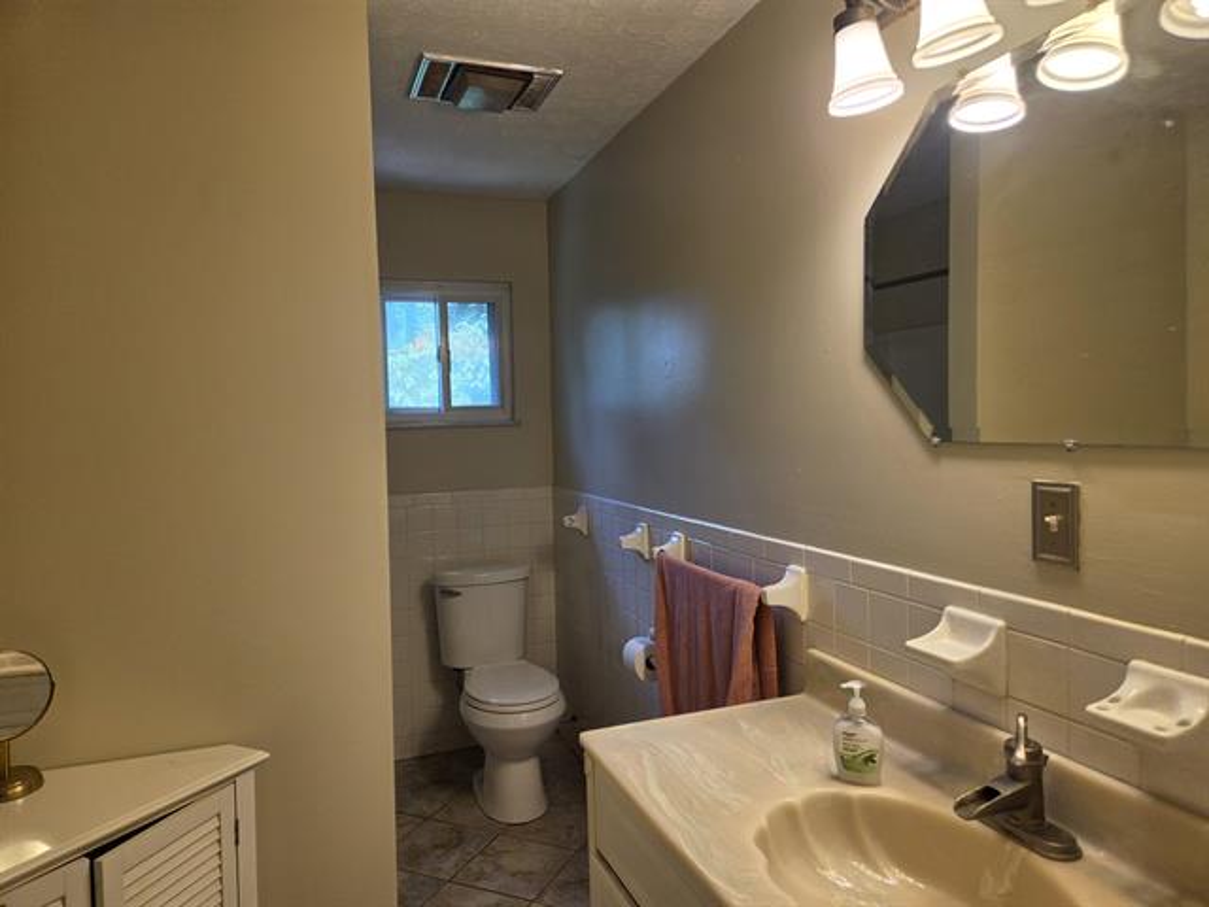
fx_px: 803
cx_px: 604
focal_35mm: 23
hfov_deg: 73.9
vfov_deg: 58.9
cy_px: 454
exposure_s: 1/120
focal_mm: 5.4
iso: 50
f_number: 1.8
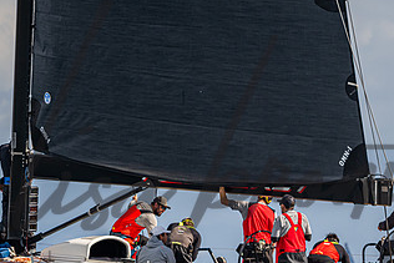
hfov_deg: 2.6
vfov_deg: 1.8
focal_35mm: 783
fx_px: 8573
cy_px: 177
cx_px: 277
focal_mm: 400
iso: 400
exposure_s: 1/3200
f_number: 5.6
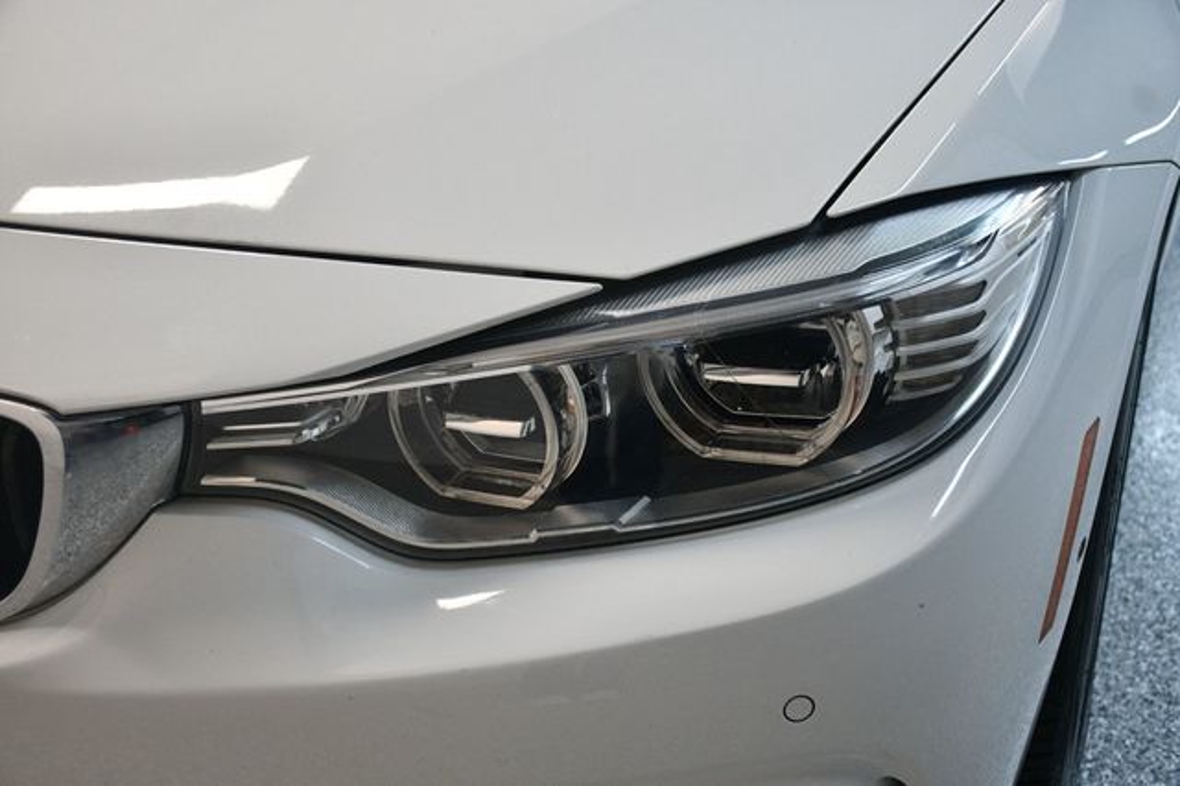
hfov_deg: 49.6
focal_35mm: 39
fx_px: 1278
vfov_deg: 34.2
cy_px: 393
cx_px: 590
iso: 1250
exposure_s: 1/125
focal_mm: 26
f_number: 3.8
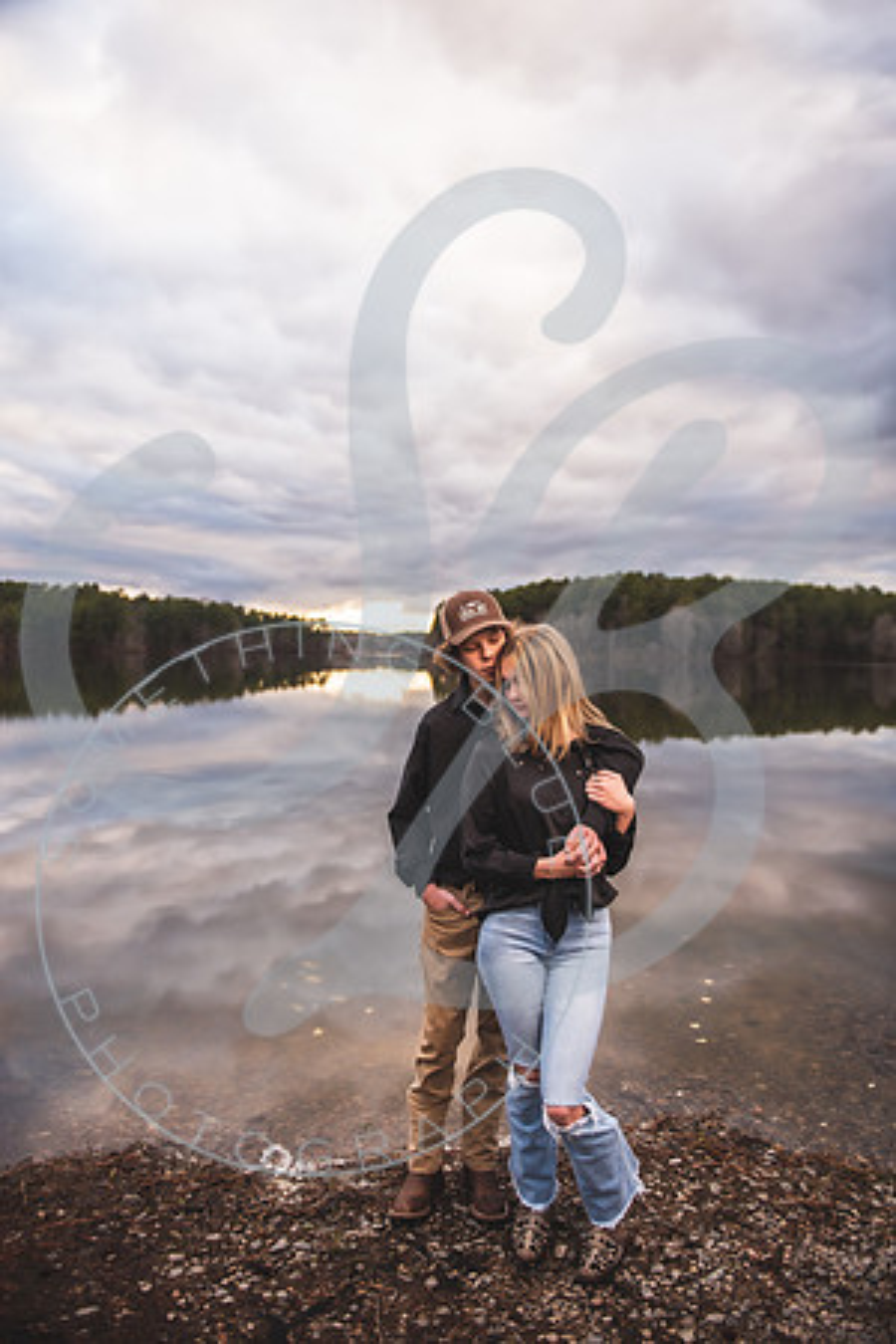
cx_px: 448
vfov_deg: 73.7
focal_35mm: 24
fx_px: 896
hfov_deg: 53.1
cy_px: 672
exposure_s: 1/500
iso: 100
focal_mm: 24
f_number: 2.8
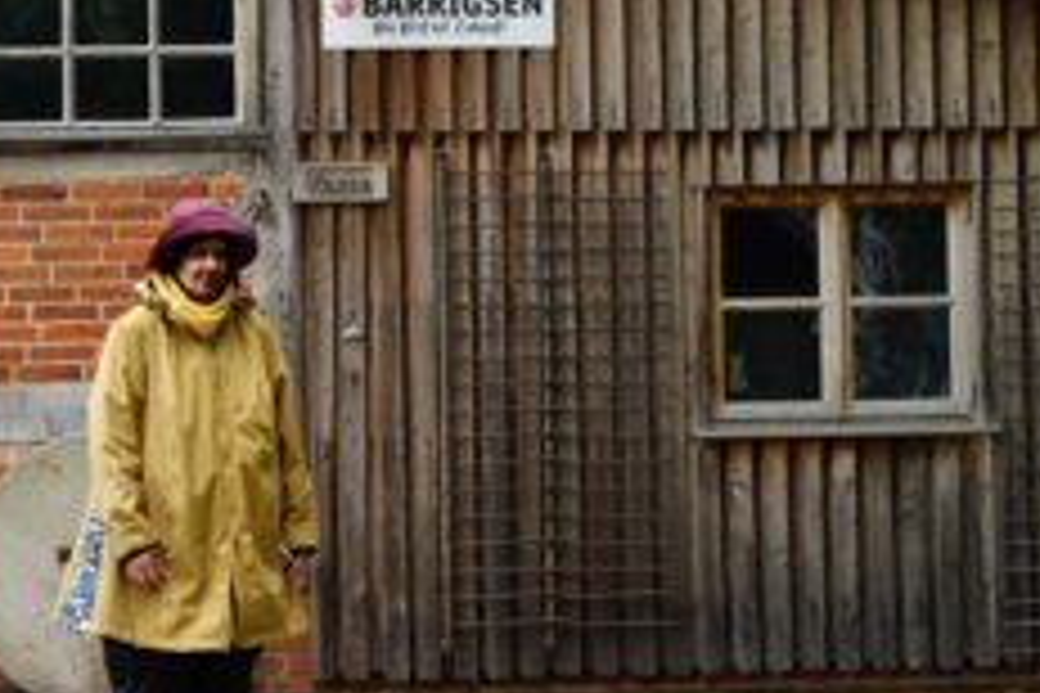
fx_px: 2051
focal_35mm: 71
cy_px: 232
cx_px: 284
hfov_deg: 28.1
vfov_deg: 19.1
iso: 100
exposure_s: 1/80
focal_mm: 41
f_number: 6.3
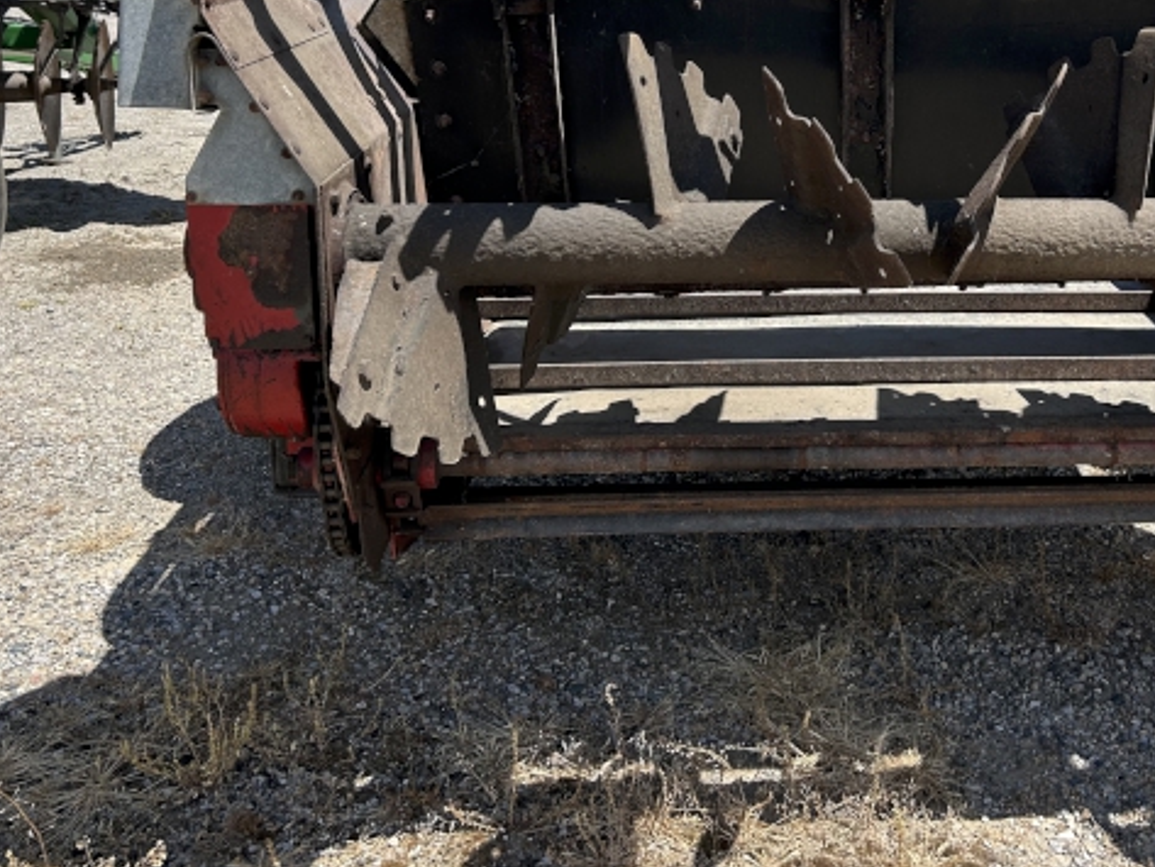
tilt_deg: -10.0
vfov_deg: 31.9
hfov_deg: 42.5
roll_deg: -0.5
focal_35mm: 44
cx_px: 747
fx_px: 1468
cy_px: 164
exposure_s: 1/2571
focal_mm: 5.7
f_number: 1.5
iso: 50
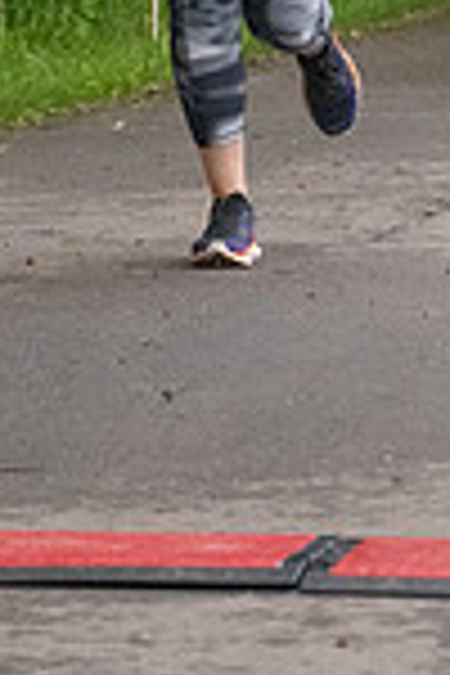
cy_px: -166
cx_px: 209
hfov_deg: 4.4
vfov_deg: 6.5
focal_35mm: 315
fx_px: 5906
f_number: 5.6
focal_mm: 70
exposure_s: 1/1250
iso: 6400
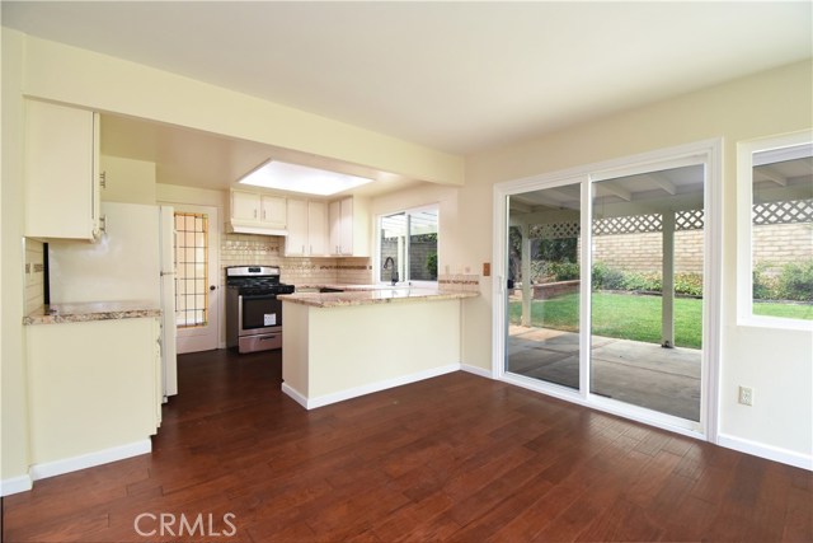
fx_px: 339
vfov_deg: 77.4
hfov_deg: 100.4
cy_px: 272
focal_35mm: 15
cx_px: 406
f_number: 8
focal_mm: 10
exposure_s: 1/30
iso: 1000
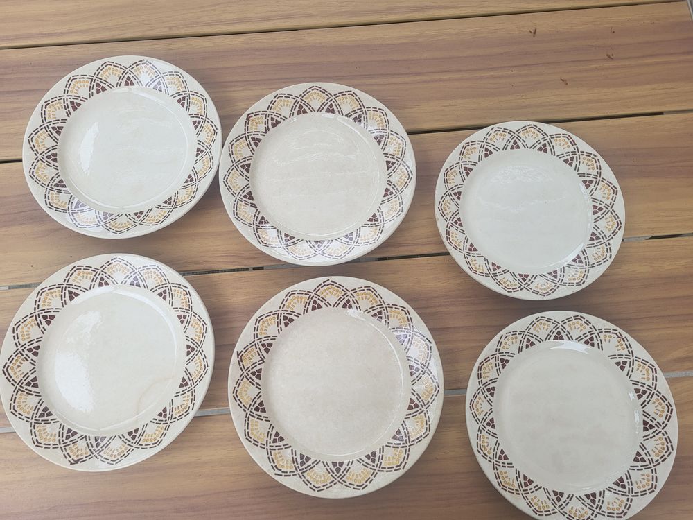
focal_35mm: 26
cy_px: 260
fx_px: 521
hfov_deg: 67.3
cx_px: 346
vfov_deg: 53.1
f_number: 1.8
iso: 40
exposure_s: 1/134
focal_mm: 5.4
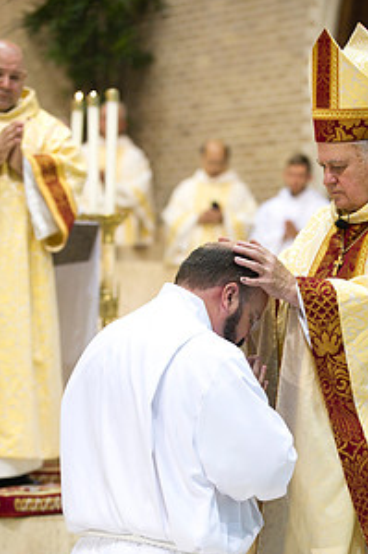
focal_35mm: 153
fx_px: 2354
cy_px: 406
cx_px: 247
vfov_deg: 13.4
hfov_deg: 8.9
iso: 2000
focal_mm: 102
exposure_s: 1/125
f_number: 2.8
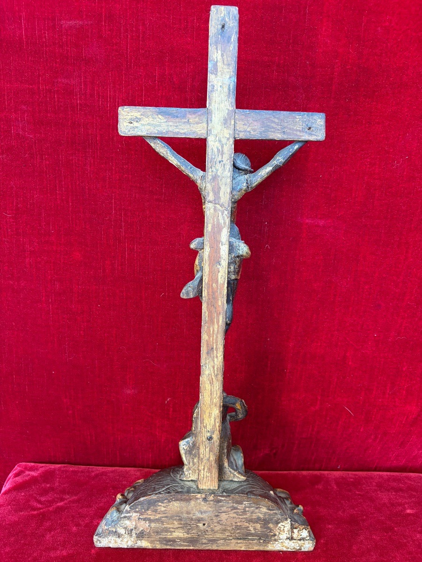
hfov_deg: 53.1
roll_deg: -2.5
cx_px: 211
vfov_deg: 67.3
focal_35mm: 26
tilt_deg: -13.9
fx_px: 423
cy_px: 281
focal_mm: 5.96
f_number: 1.6
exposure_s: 1/60
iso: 250
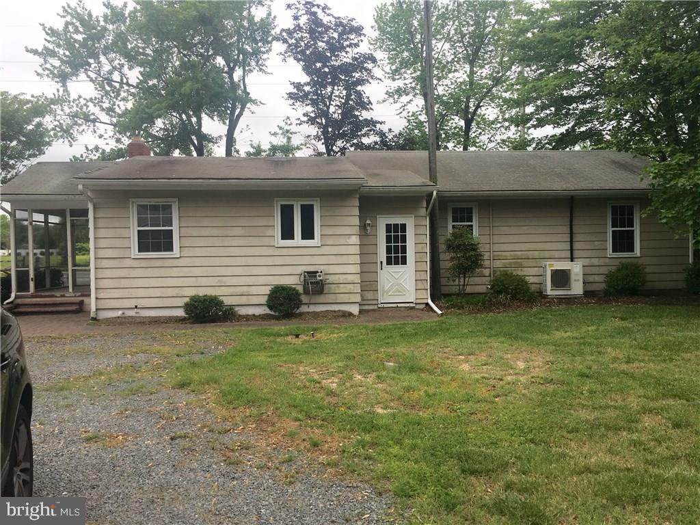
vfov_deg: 48.2
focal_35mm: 29
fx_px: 586
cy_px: 262
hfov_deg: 61.7
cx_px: 350
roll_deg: +1.0
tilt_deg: +0.4
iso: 25
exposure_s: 1/301
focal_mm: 4.15
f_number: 2.2
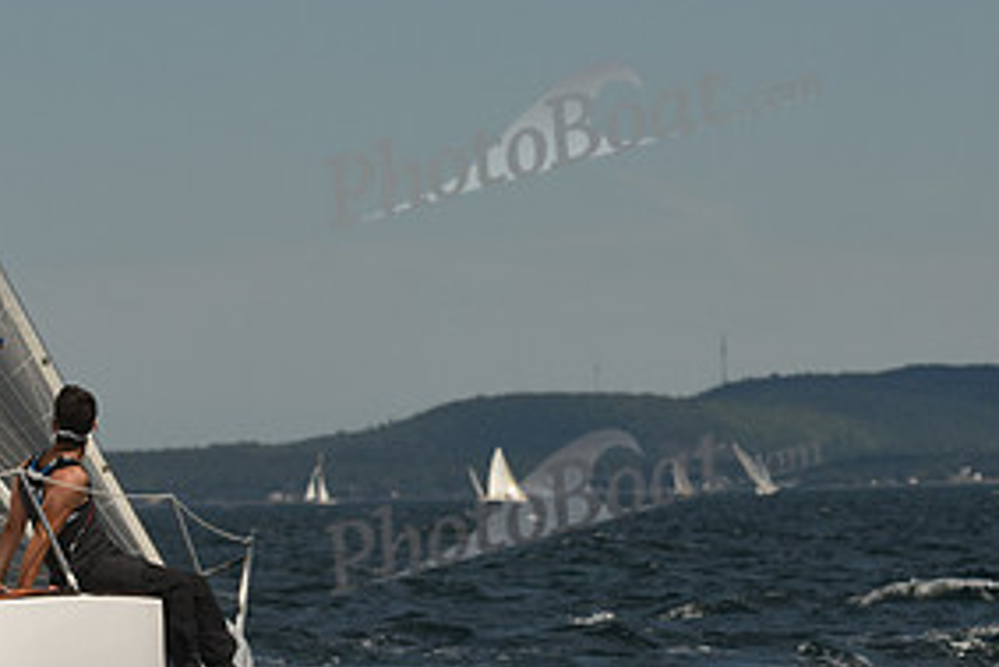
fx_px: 11383
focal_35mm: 410
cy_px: 369
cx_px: 145
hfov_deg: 5.0
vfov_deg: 3.4
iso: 250
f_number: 9
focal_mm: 200
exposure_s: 1/1000
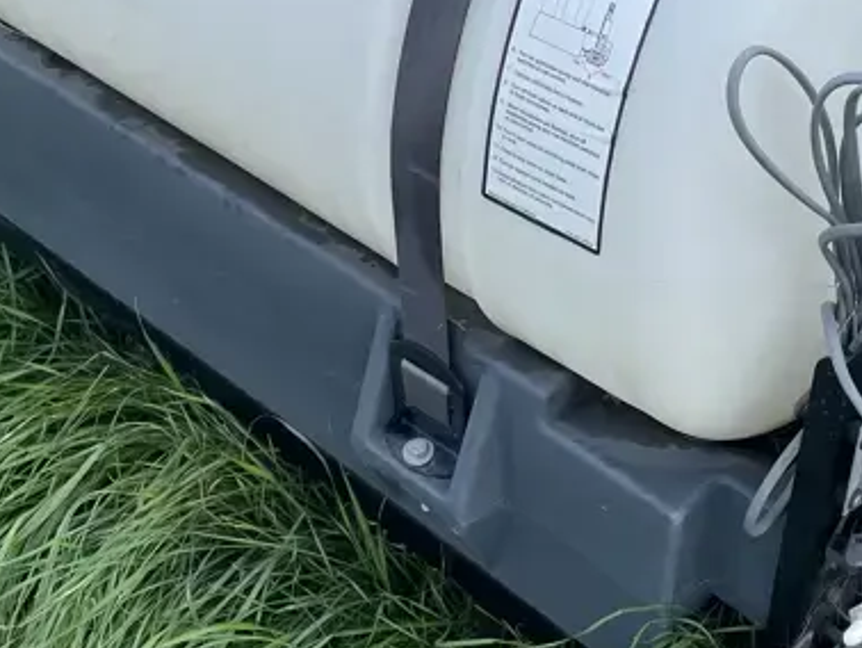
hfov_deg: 29.3
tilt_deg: -31.0
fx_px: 1645
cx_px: 527
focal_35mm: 66
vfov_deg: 21.5
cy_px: 5
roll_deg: -1.6
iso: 32
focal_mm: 4.2
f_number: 1.6
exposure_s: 1/1435
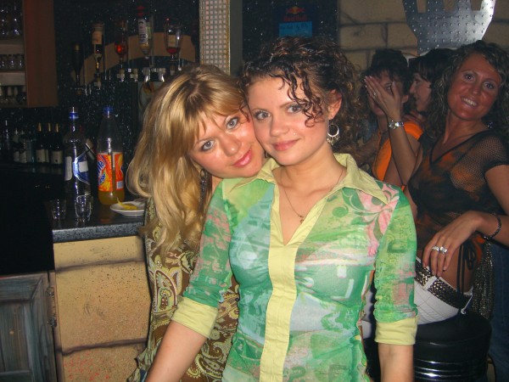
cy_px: 191
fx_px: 559
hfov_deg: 49.0
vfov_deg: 37.7
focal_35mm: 38
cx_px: 254
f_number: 2.8
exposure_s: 1/60
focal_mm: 7.9
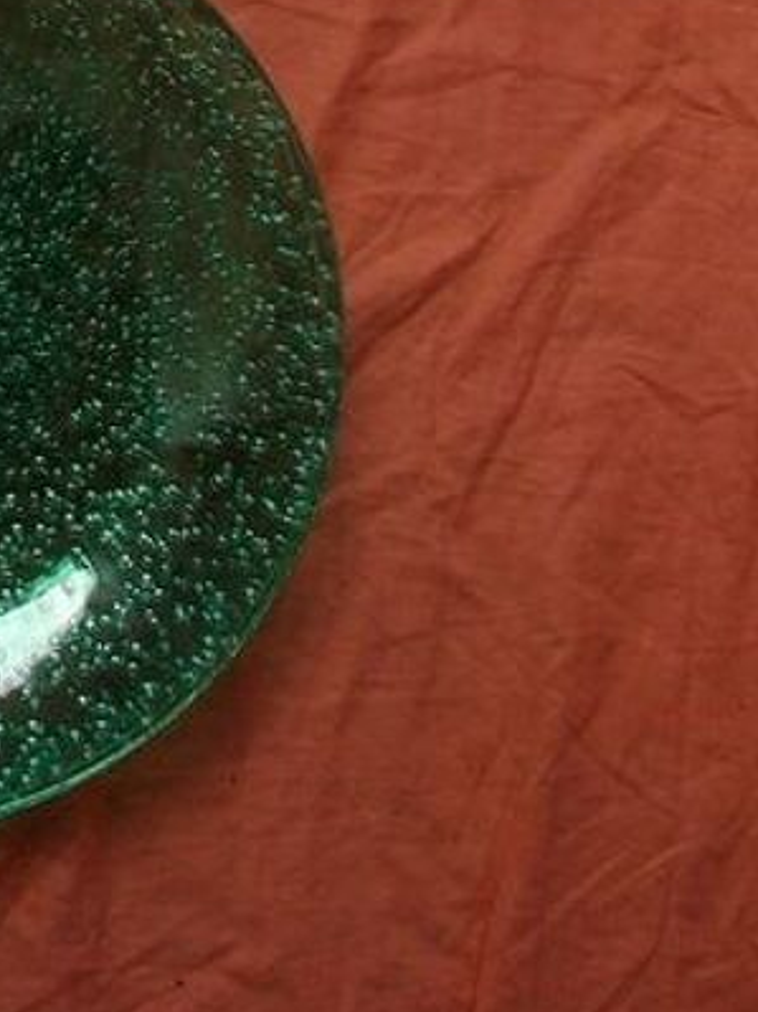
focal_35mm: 107
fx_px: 3126
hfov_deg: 13.3
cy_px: -412
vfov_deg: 17.0
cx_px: -243
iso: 80
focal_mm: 5.7
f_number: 2.9
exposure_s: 1/252
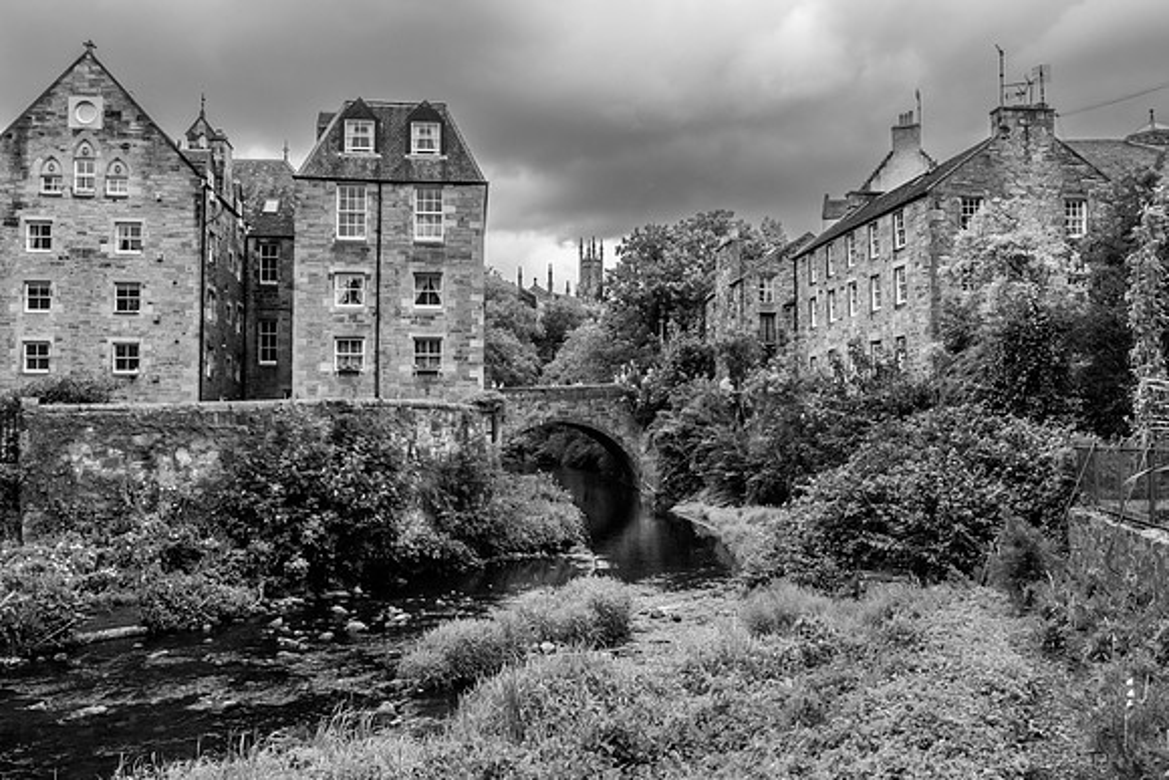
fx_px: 942
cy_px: 390
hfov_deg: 63.6
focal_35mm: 29
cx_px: 584
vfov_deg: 45.0
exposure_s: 1/160
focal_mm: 29
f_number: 22
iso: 1250
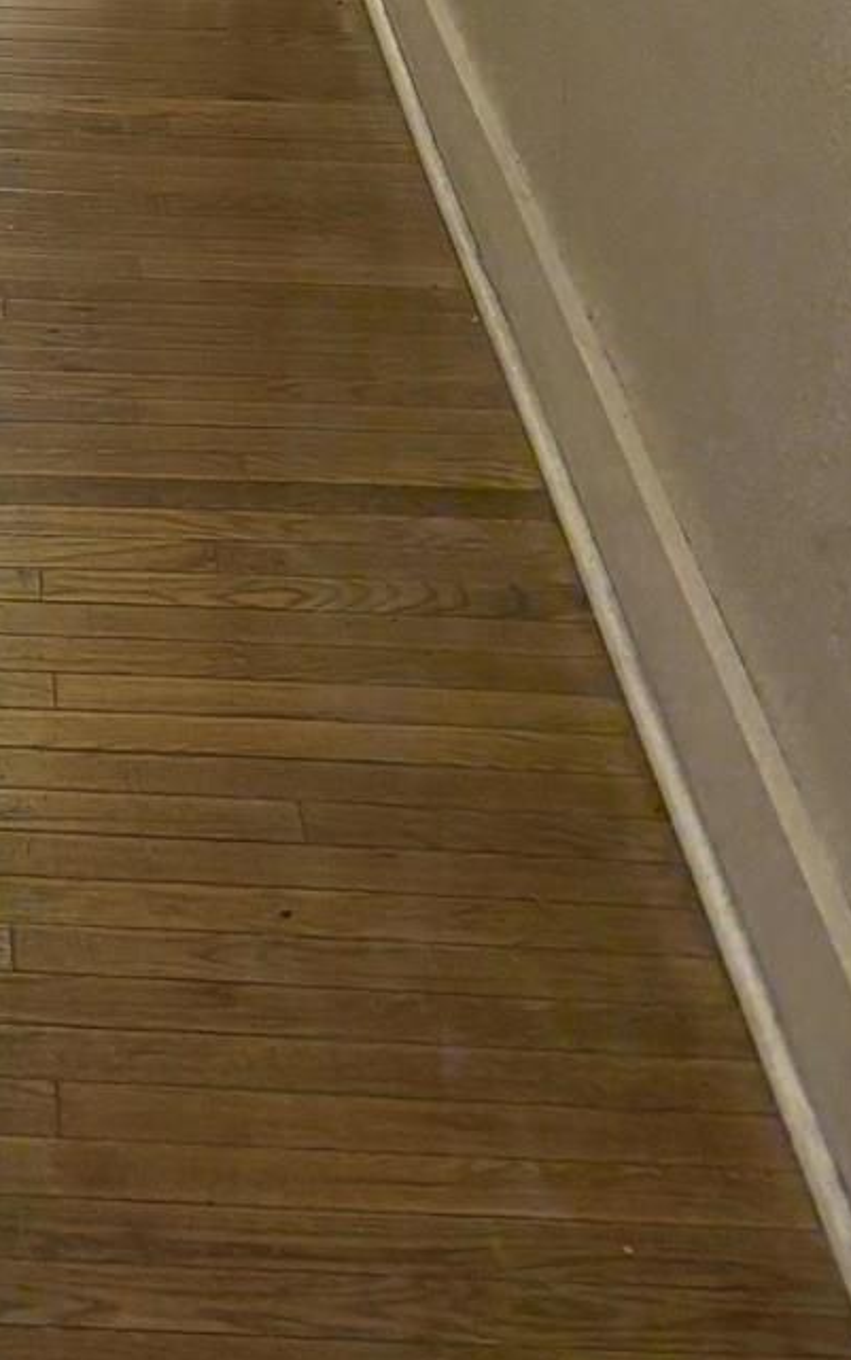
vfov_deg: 17.4
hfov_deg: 12.7
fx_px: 3671
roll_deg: -0.5
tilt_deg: -2.3
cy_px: -1025
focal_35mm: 99
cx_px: -344
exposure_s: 1/60
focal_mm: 5.96
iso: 160
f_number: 1.6
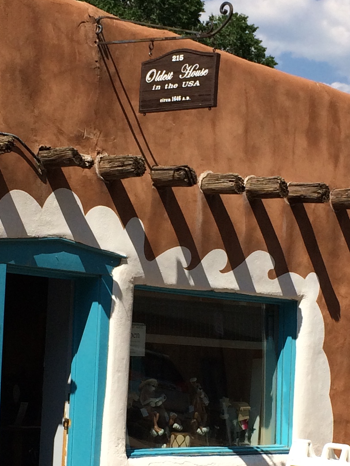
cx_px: 170
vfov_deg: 21.7
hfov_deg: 16.4
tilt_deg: +3.7
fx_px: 1213
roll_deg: -0.7
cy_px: 317
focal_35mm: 90
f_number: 2.2
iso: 32
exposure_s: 1/3425
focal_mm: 4.15
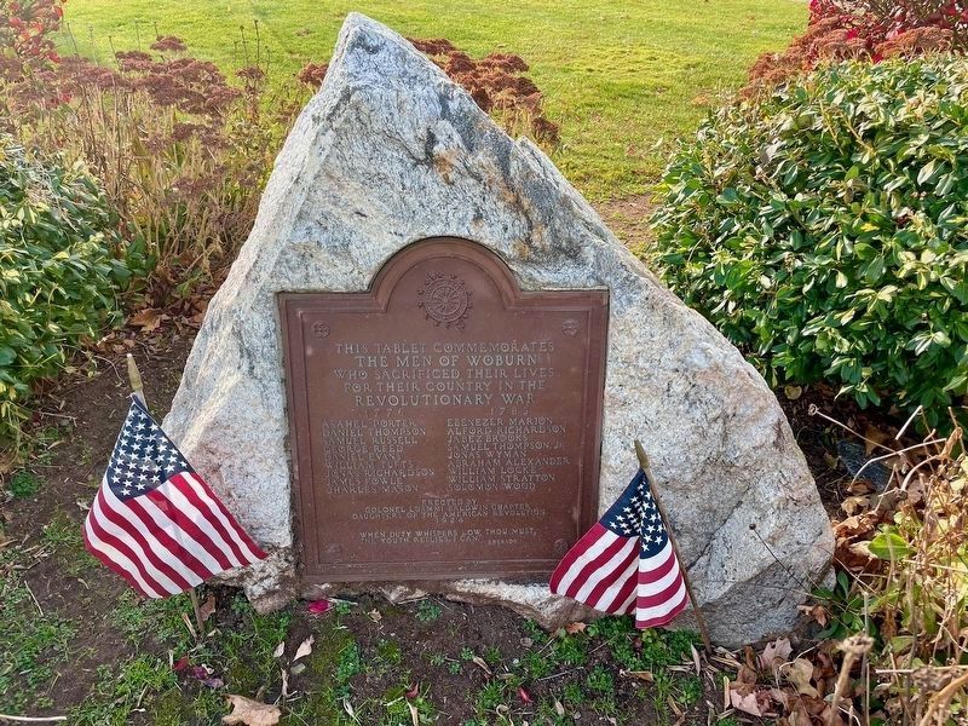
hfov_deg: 67.3
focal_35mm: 26
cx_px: 484
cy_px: 363
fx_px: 727
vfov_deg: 53.1
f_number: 1.6
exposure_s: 1/344
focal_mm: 4.2
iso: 32
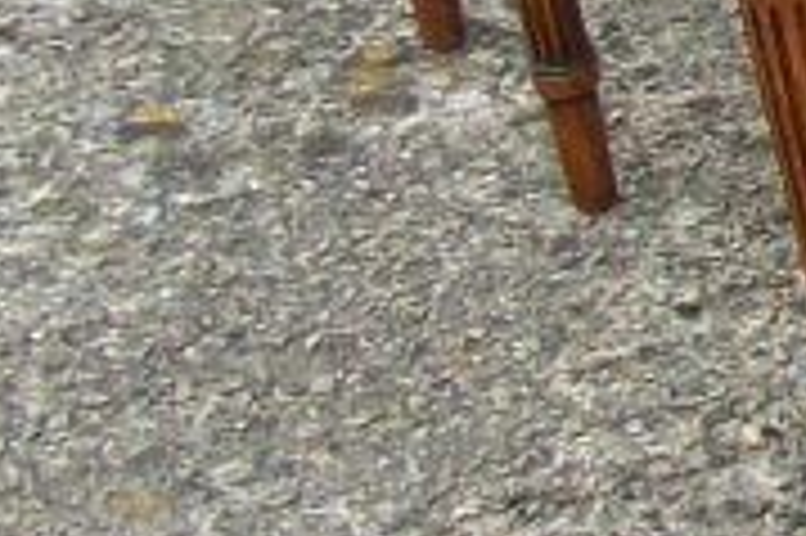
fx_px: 5324
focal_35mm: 238
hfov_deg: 7.8
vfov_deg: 5.6
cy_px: -698
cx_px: 2125
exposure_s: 1/200
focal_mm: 5.7
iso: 80
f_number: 2.9
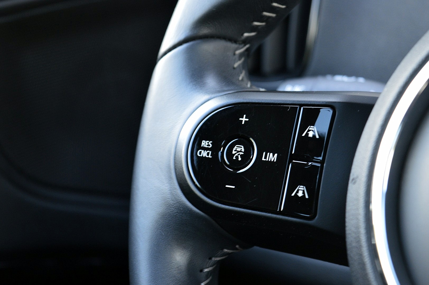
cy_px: 142
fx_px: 982
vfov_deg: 16.5
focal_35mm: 82
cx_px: 214
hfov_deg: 24.6
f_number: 5.6
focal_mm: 55
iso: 800
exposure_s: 1/40
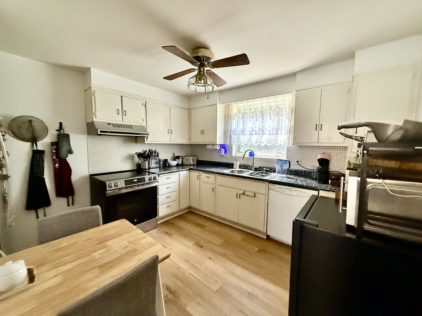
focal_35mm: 14
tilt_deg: -4.7
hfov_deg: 102.1
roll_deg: -1.2
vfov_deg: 85.7
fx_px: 171
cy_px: 158
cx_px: 211
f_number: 2.2
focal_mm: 2.22
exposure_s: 1/120
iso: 640
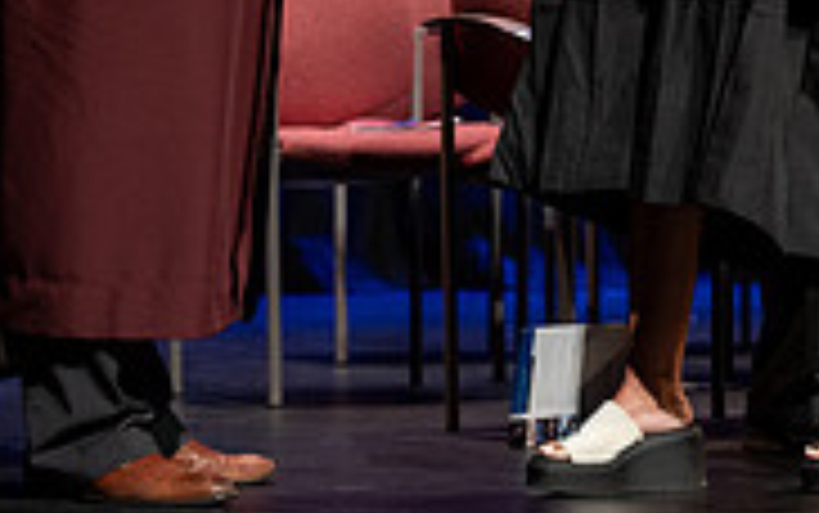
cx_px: 472
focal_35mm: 227
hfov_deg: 9.2
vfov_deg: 5.8
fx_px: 5070
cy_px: -119
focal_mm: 70
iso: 640
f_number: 2.8
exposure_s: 1/250
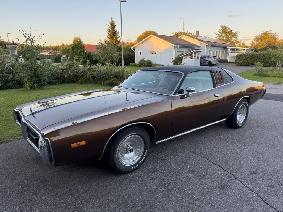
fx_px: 196
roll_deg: -0.1
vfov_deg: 56.8
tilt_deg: -13.7
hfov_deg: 71.6
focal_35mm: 24
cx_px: 142
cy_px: 106
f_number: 1.78
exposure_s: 1/205
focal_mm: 6.76
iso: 64
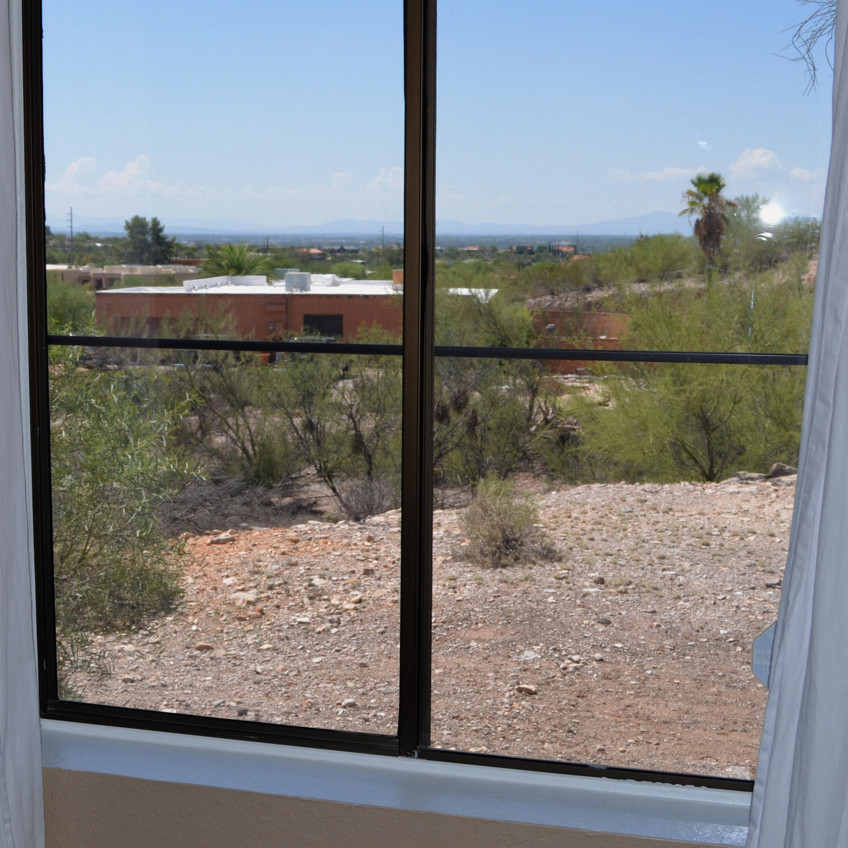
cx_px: 361
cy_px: 376
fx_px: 1386
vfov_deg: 34.0
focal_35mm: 50
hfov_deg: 34.0
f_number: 8
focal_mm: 22
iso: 100
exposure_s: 1/200
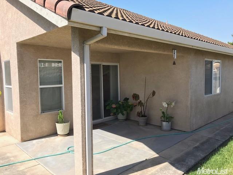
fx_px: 188
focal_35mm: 28
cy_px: 88
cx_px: 116
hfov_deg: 63.4
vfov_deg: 49.7
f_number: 1.8
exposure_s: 1/921
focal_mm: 3.99
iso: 20
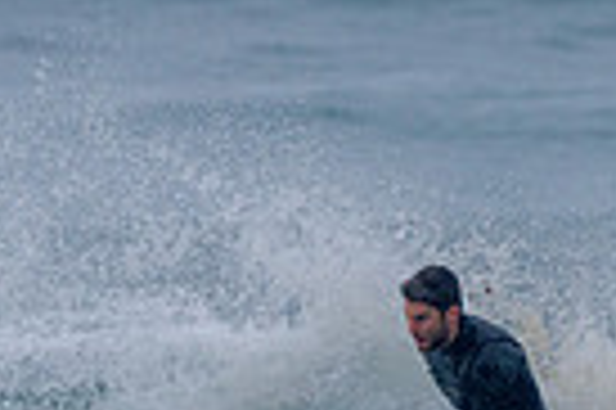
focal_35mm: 2595
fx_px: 44350
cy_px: 574
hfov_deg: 0.8
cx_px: 423
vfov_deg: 0.5
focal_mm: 500
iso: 640
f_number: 5.6
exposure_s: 1/2000
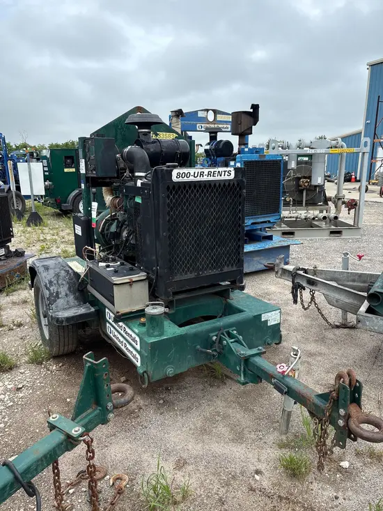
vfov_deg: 67.3
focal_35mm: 26
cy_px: 256
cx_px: 192
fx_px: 383
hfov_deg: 53.1
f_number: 1.6
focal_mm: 5.96
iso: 50
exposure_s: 1/2075
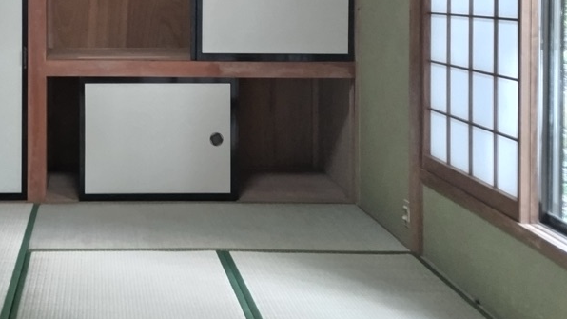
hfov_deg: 35.4
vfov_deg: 20.4
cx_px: 111
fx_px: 857
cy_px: 6
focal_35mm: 57
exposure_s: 1/50
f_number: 1.79
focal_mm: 4.8
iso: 787
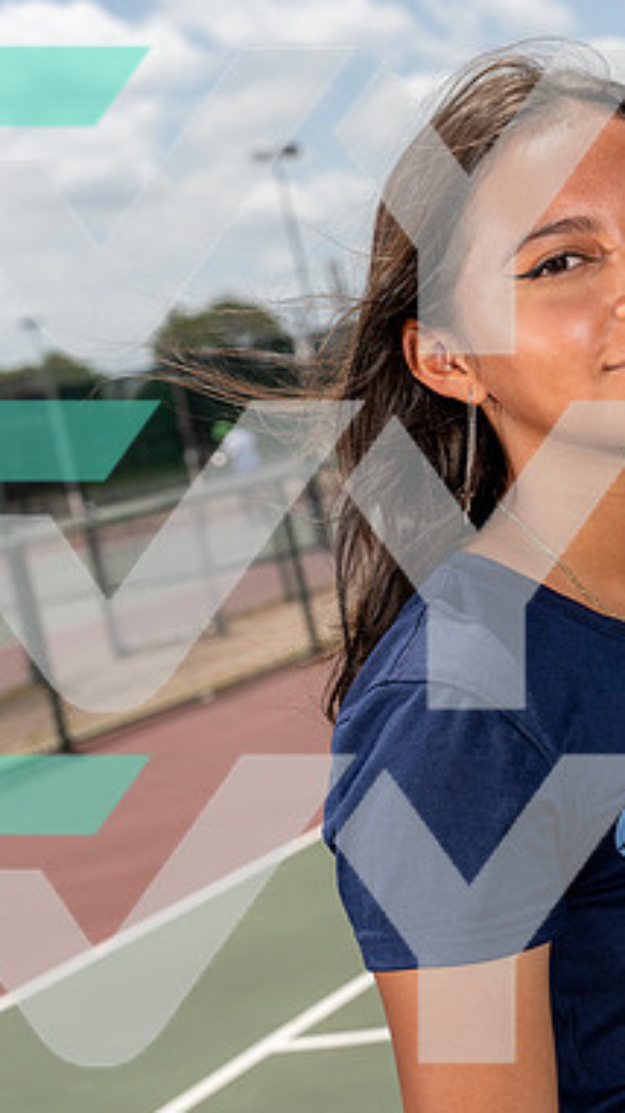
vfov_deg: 25.6
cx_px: 599
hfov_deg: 14.4
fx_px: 2448
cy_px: 556
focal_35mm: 83
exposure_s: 1/1250
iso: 320
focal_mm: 52
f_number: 6.3
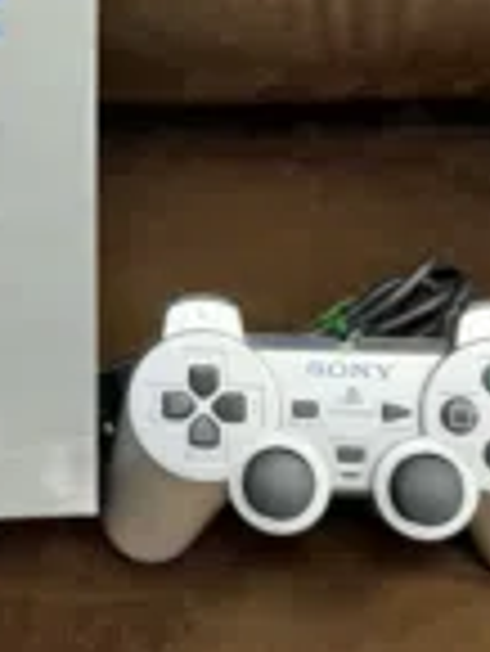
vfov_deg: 28.9
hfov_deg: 21.1
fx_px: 1244
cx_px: -58
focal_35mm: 66
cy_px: 157
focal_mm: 6.76
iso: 64
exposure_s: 1/100
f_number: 1.78
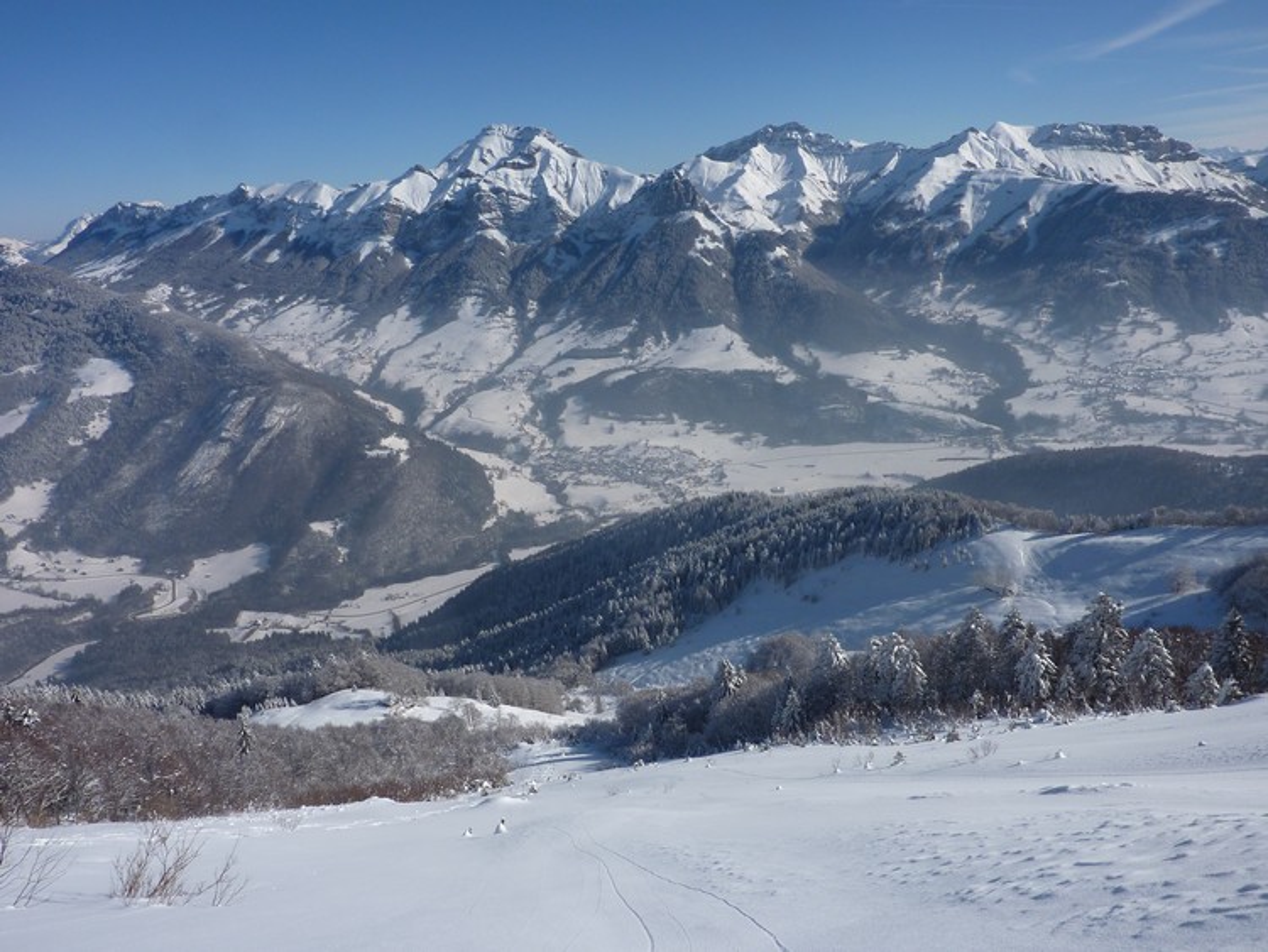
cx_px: 634
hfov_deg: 69.4
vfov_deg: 54.9
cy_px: 476
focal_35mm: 25
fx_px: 916
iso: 80
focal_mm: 4.1
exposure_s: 1/640
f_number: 5.6
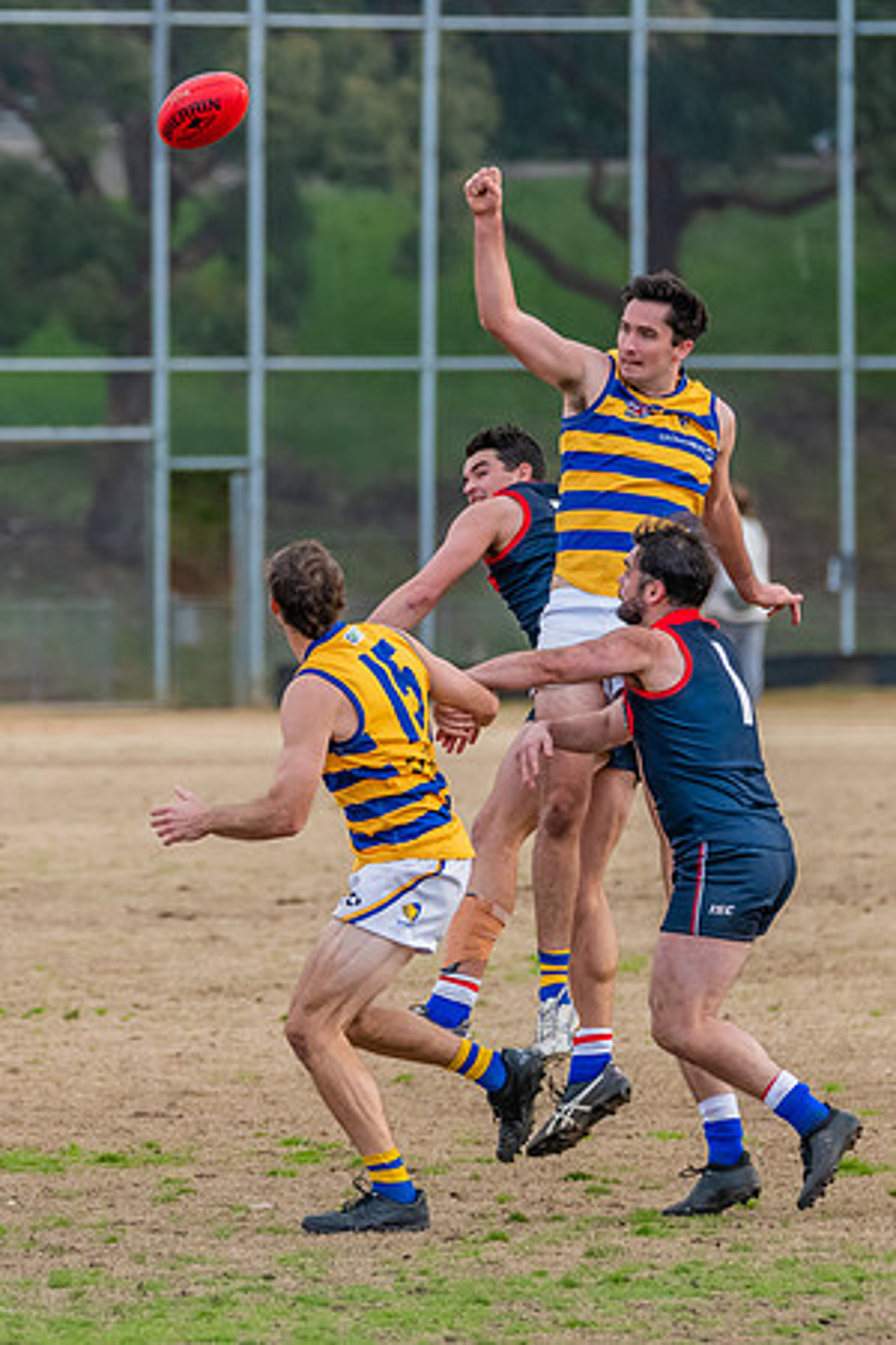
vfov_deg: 3.5
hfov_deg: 2.3
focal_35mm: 589
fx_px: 21994
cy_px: 567
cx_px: 557
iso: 1800
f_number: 5.6
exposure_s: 1/1600
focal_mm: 320
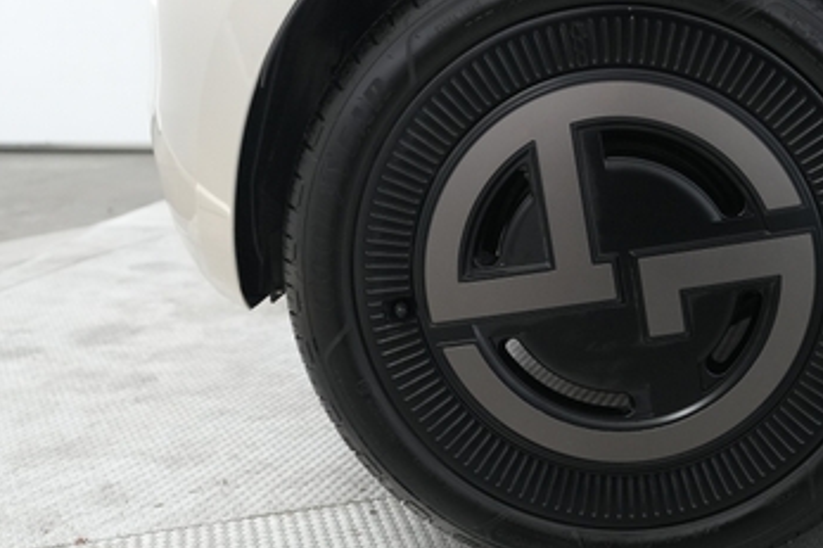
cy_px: 263
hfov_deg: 39.9
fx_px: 1097
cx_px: 624
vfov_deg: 28.0
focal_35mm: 48
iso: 3200
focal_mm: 26
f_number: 2.8
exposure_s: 1/160
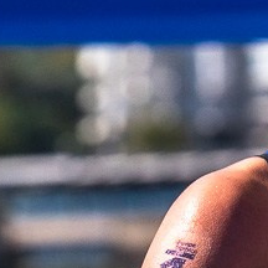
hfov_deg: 1.9
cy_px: 288
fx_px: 7945
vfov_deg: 1.9
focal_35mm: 907
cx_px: 717
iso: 320
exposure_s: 1/6400
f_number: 4.5
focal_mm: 120
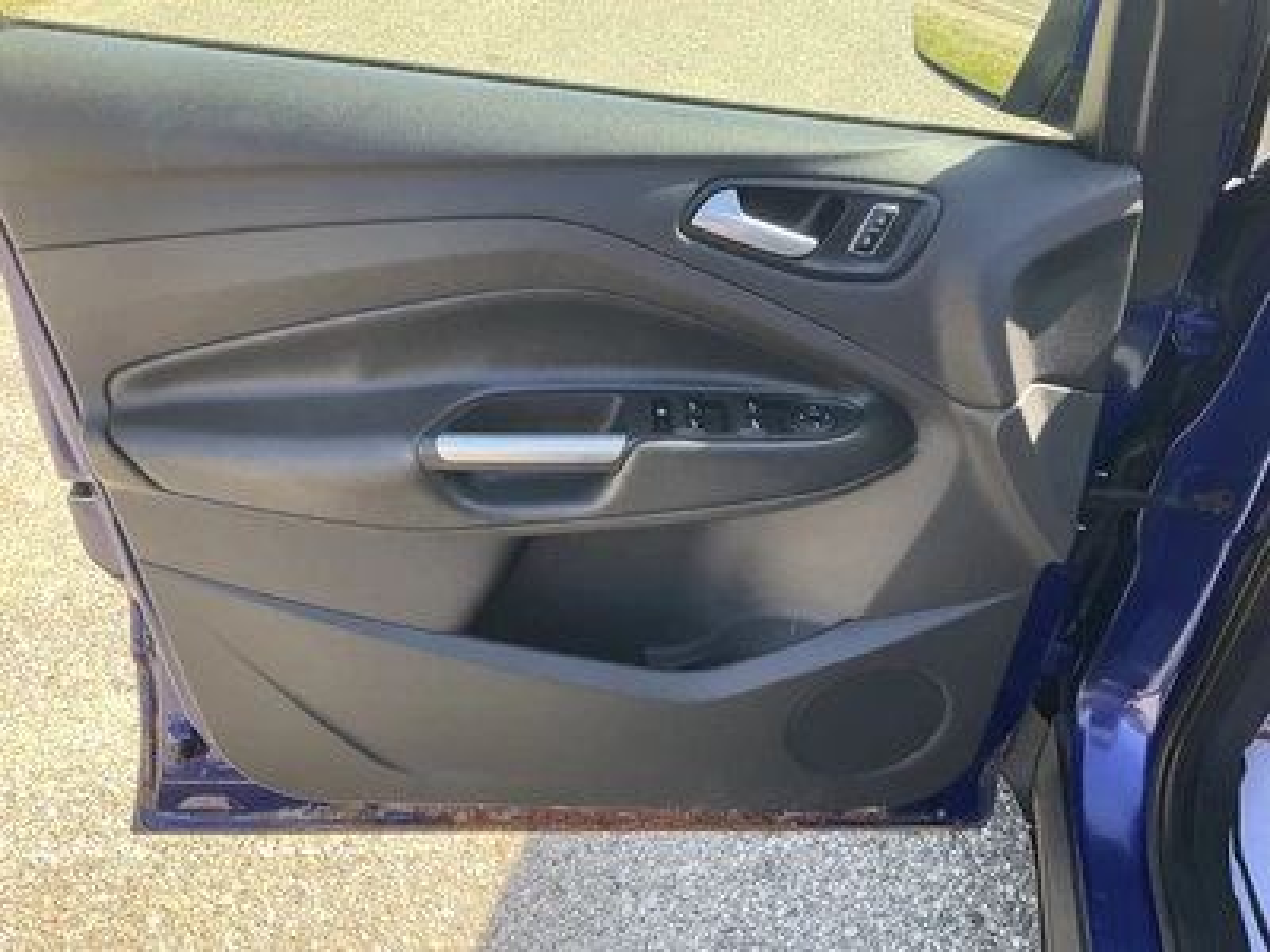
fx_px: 1064
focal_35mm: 29
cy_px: 476
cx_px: 635
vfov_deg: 48.2
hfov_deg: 61.7
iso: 32
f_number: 1.8
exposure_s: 1/172
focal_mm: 3
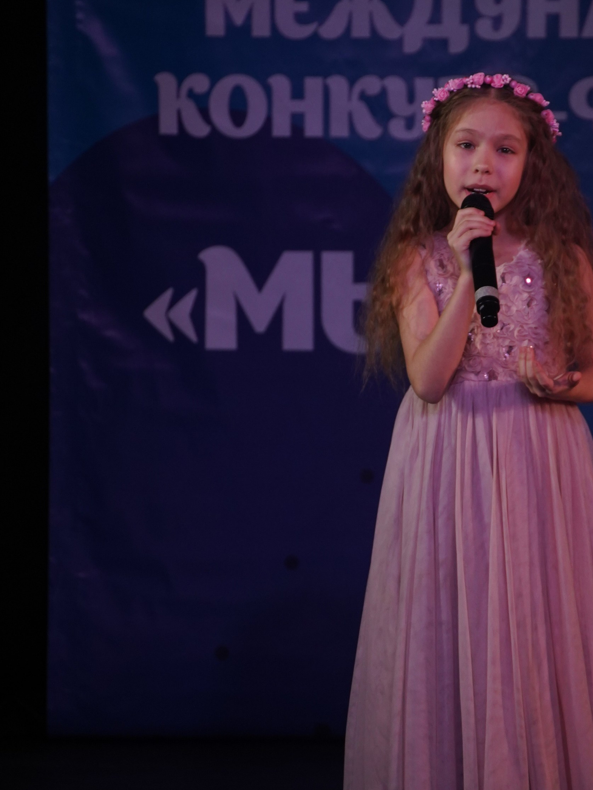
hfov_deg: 3.6
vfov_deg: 4.8
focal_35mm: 411
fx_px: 9387
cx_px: 421
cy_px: 410
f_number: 5.6
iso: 1600
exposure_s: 1/400
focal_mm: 233
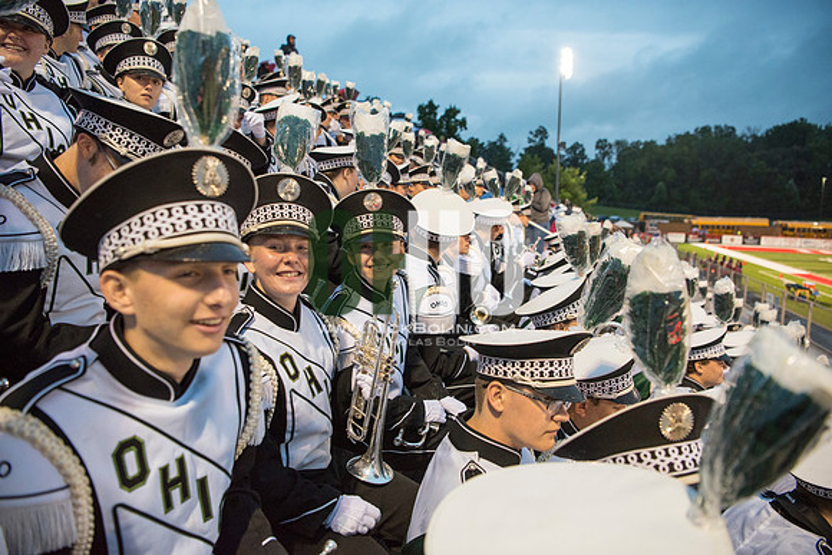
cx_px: 416
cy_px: 278
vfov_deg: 49.6
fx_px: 601
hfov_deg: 69.4
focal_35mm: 26
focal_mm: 26
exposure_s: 1/320
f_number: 3.2
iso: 2000
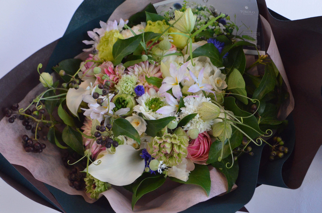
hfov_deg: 33.5
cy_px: 106
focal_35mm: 60
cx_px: 161
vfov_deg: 22.5
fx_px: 536
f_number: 8
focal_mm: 40
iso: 3200
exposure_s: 1/250
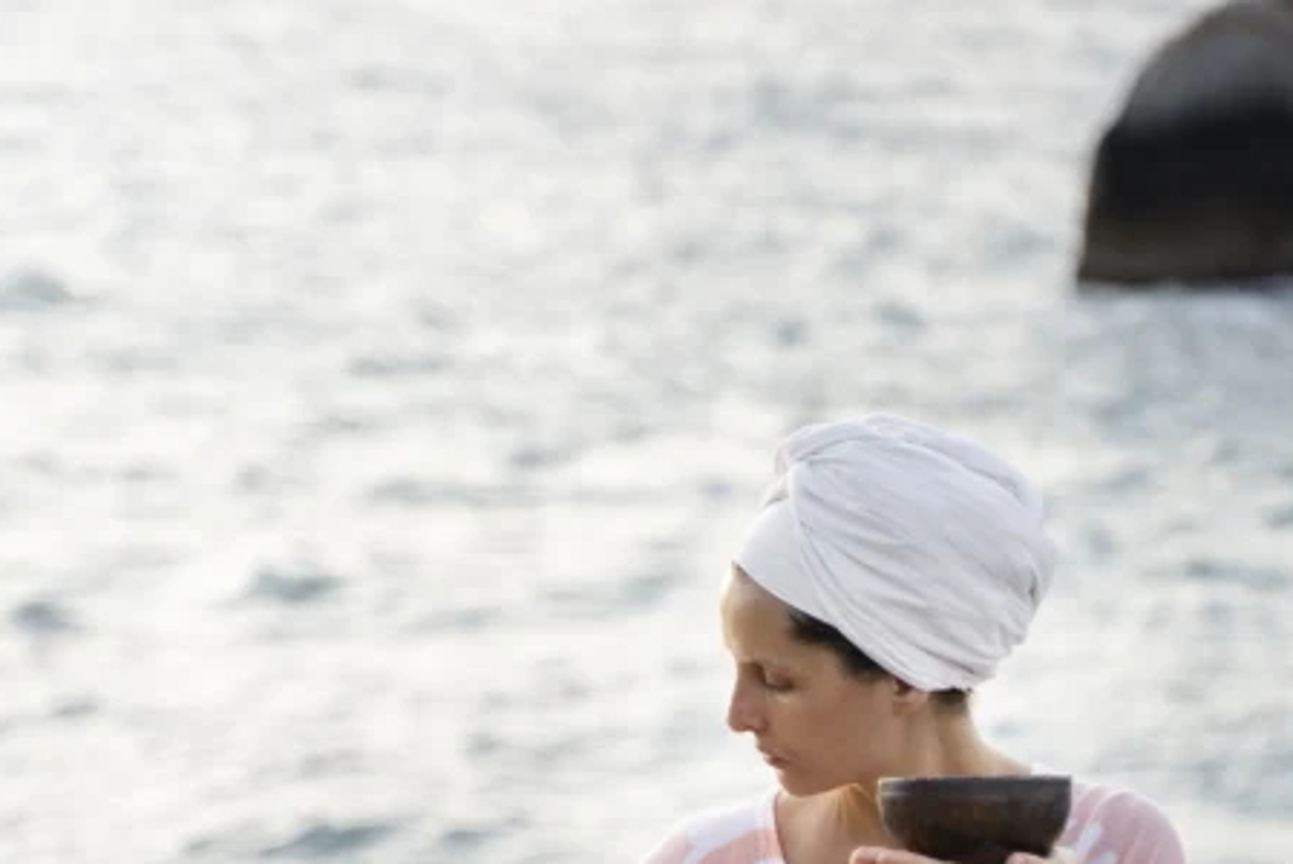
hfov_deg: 12.0
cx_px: 962
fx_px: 6145
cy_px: 868
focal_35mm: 171
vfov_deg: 8.0
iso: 100
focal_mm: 75
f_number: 2.8
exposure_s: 1/320
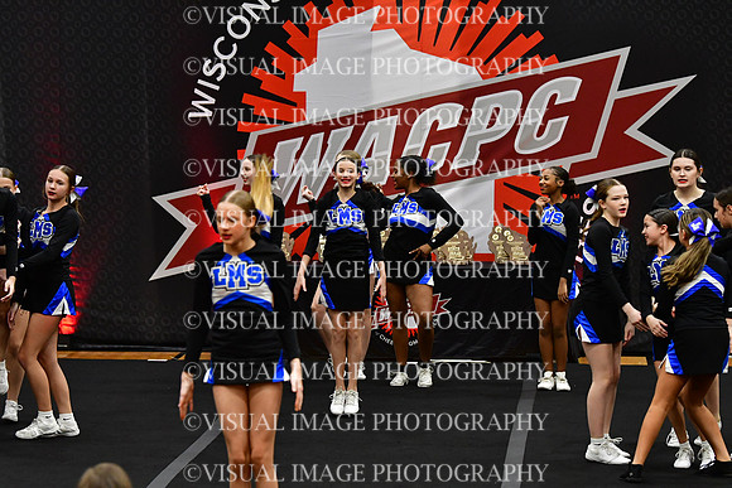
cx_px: 366
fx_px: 3356
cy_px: 244
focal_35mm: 165
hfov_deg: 12.4
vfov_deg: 8.3
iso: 4000
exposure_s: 1/500
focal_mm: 110
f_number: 3.5
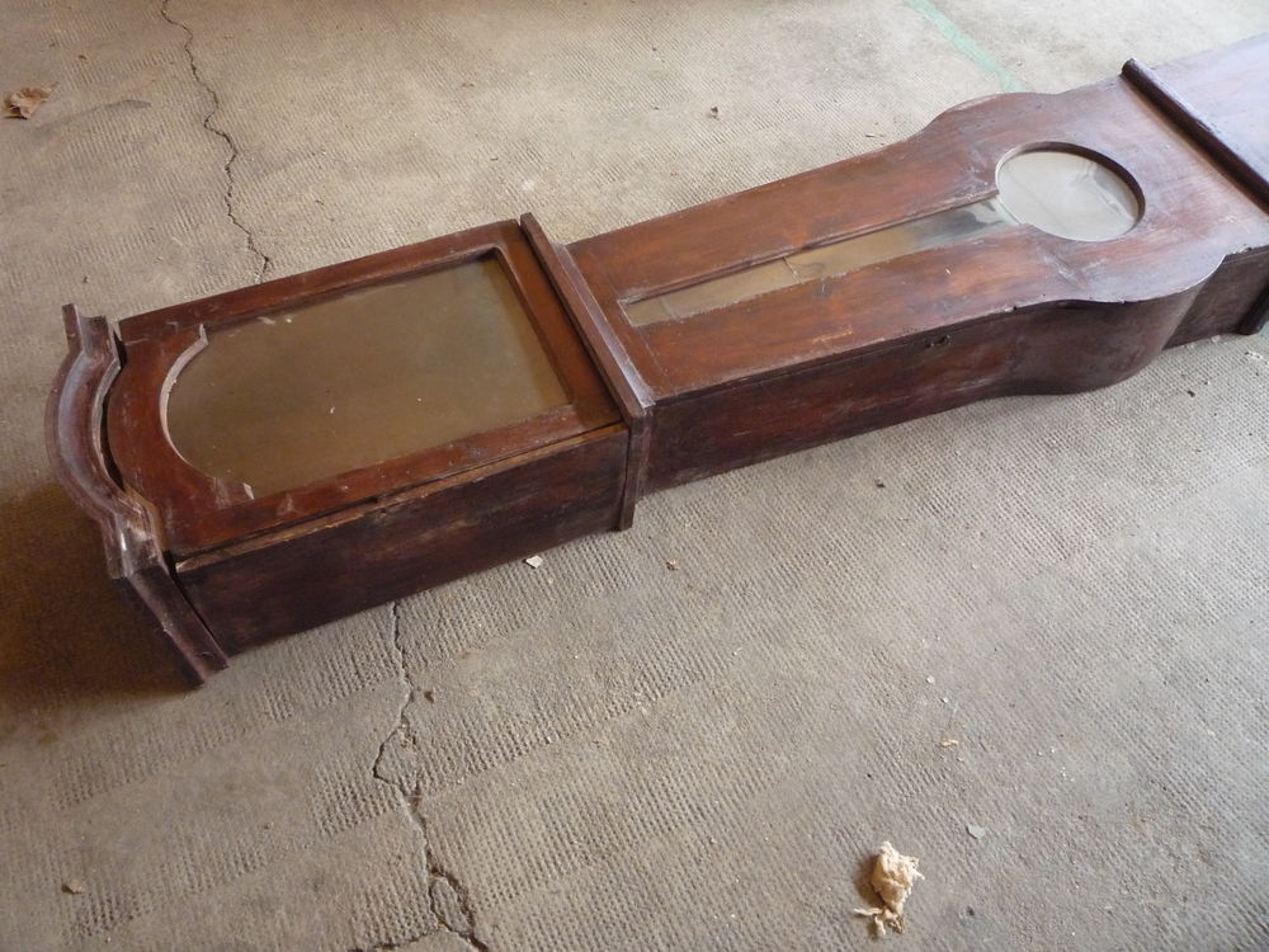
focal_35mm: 30
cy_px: 476
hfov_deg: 60.0
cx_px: 634
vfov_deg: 46.8
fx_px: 1100
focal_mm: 5.2
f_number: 3.3
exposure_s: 1/25
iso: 400
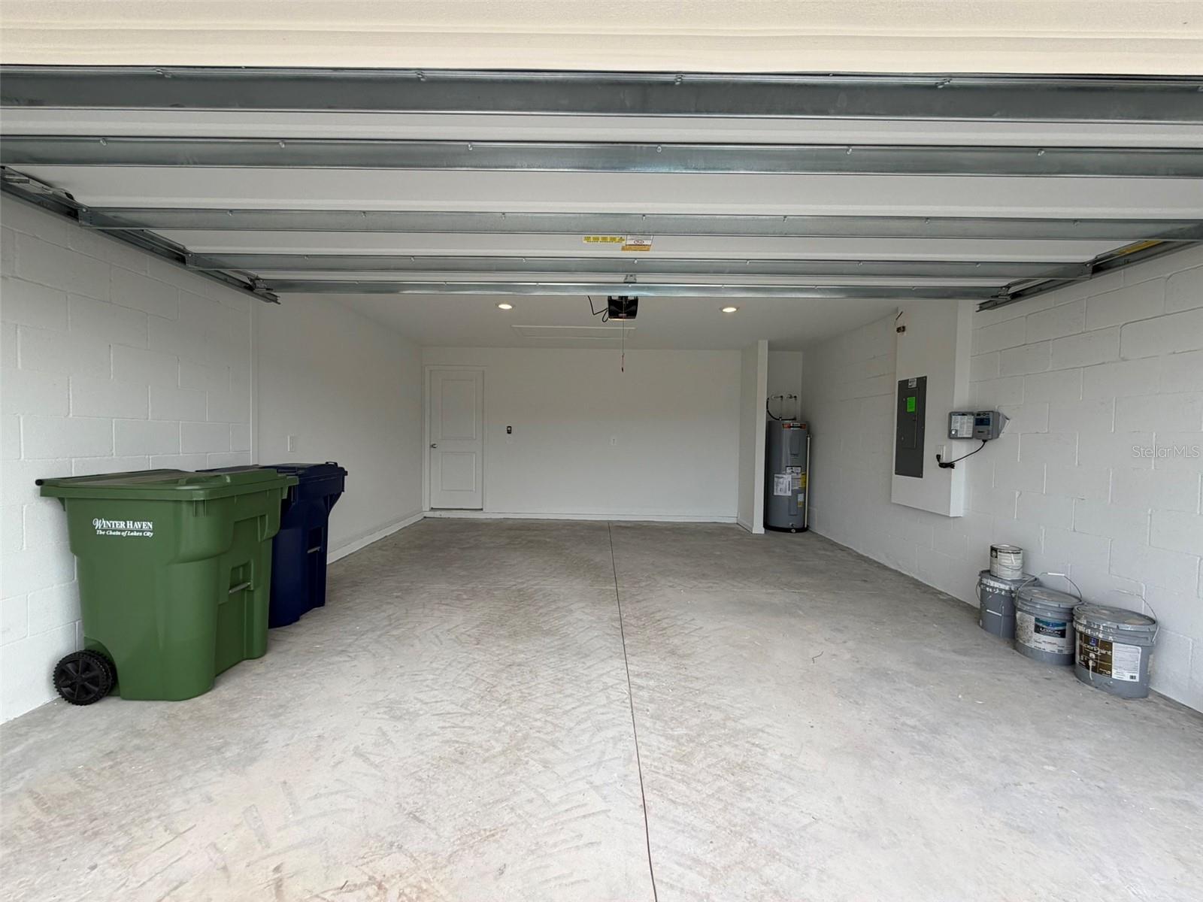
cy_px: 451
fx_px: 487
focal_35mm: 14
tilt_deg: -1.9
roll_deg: +0.1
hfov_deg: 102.1
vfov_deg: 85.7
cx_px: 602
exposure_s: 1/433
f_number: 2.2
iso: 64
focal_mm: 2.22
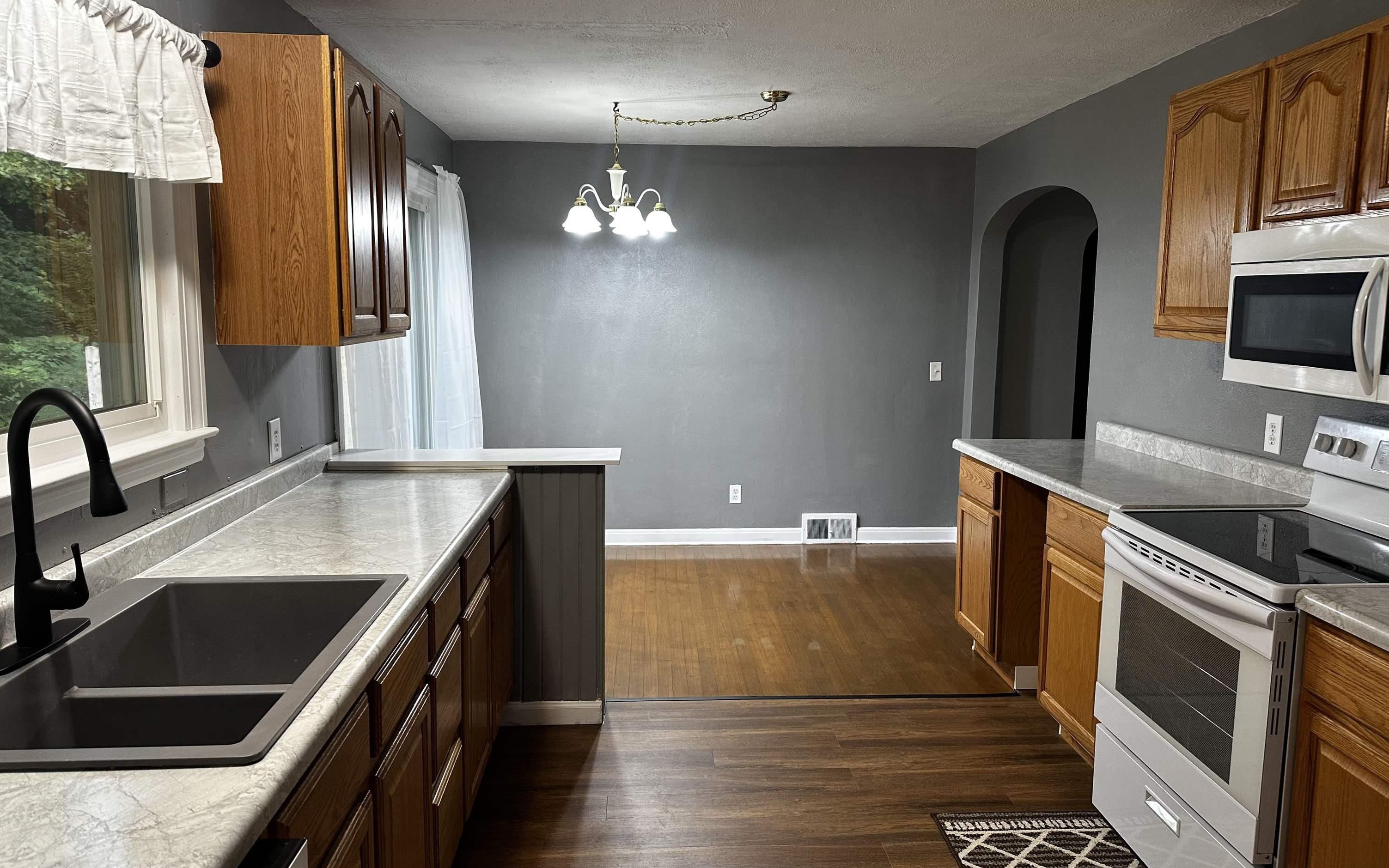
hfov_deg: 70.4
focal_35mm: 26
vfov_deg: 47.6
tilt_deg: -7.0
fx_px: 984
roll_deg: -0.1
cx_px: 693
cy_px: 427
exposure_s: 1/60
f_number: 1.78
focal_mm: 6.86
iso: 125
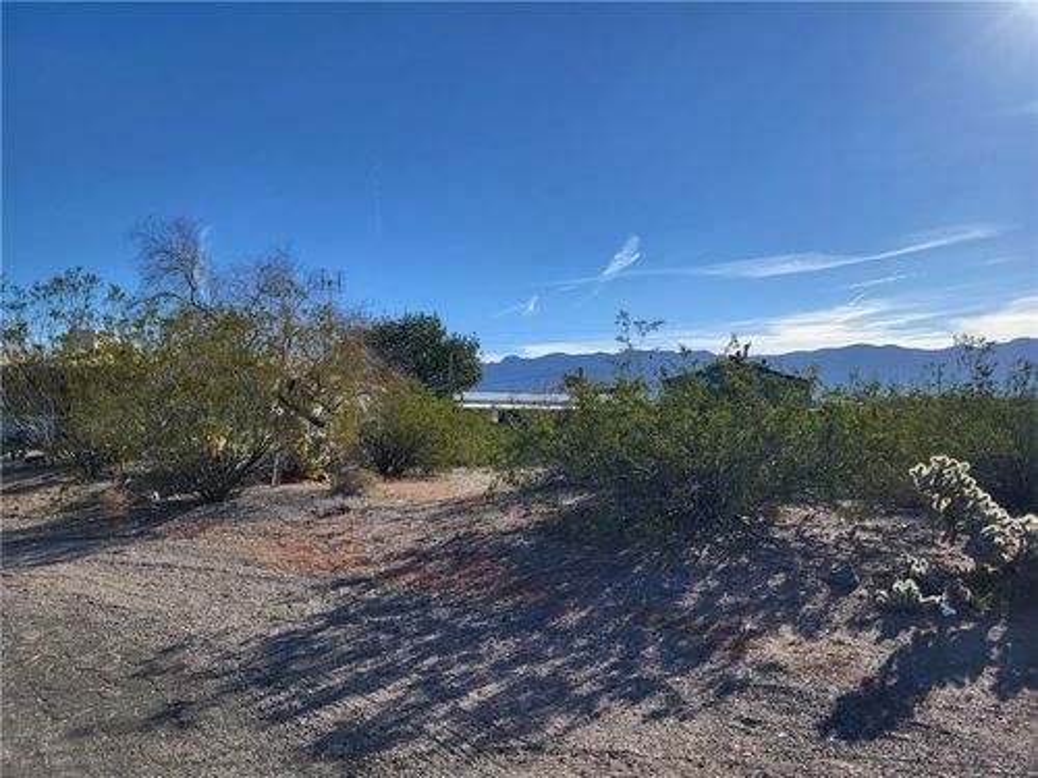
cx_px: 519
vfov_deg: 53.1
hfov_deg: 67.3
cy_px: 389
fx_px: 780
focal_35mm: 26
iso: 40
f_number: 1.8
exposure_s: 1/3100
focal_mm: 5.4
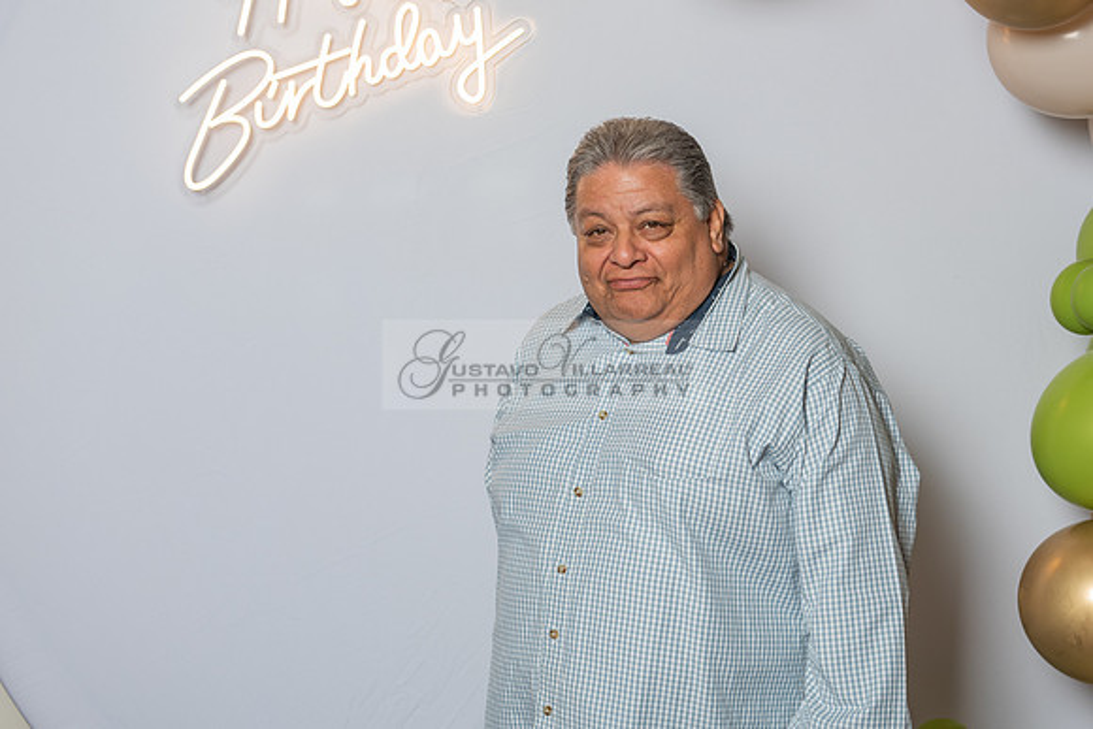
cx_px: 645
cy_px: 387
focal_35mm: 74
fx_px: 2255
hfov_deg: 27.2
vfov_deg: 18.4
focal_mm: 52
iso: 250
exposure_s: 1/250
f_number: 4
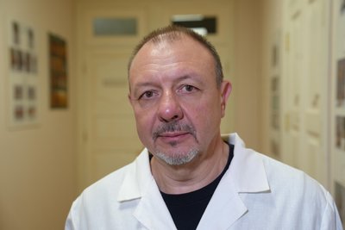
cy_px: 115
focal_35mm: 47
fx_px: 451
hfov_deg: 41.9
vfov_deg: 28.7
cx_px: 172
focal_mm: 47
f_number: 4
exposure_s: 1/160
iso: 1600
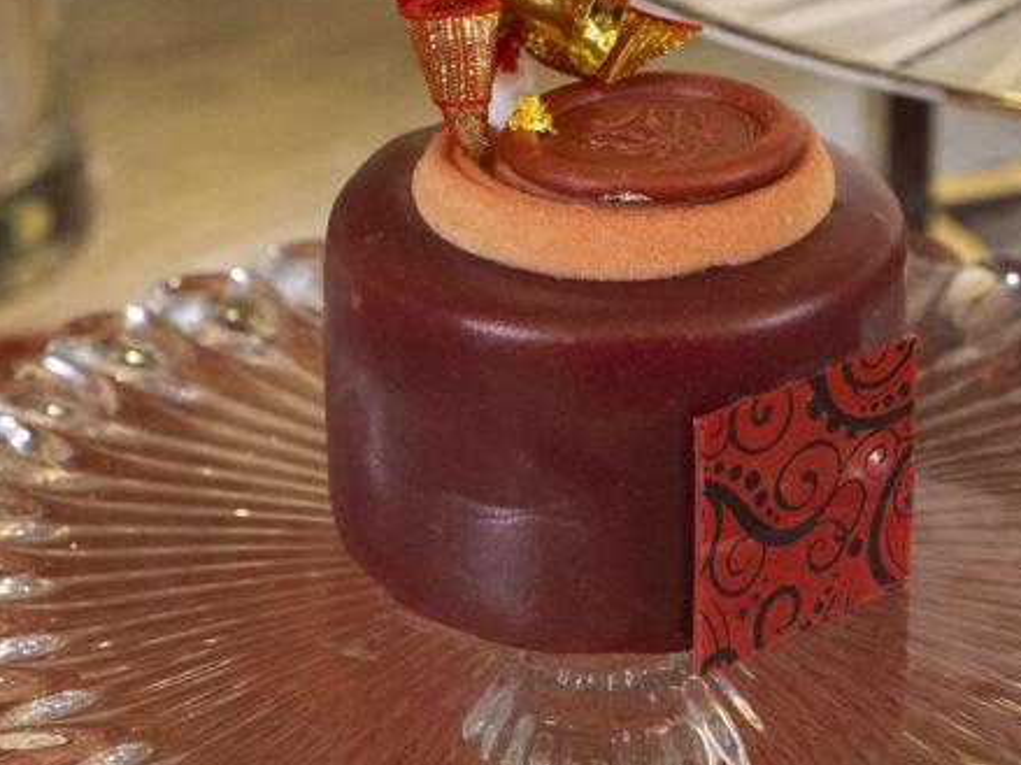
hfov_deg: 14.0
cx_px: 680
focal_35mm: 141
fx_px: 4158
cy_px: 265
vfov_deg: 10.5
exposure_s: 1/160
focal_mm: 25
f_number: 3.5
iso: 800
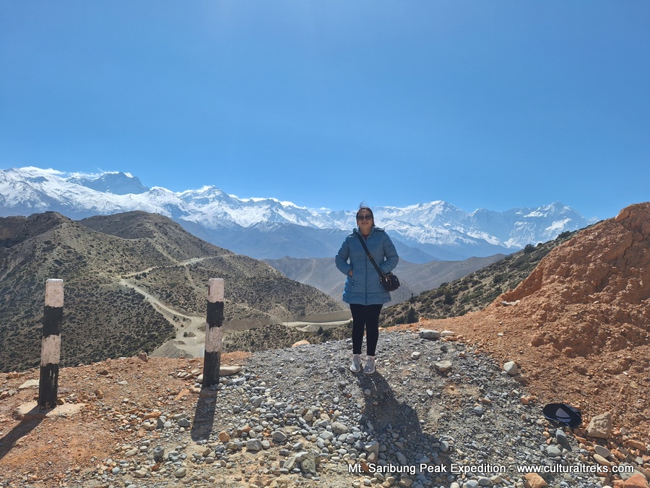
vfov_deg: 58.9
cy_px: 244
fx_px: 432
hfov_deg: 73.9
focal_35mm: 23
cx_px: 325
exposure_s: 1/4292
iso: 40
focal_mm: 5.54
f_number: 1.8
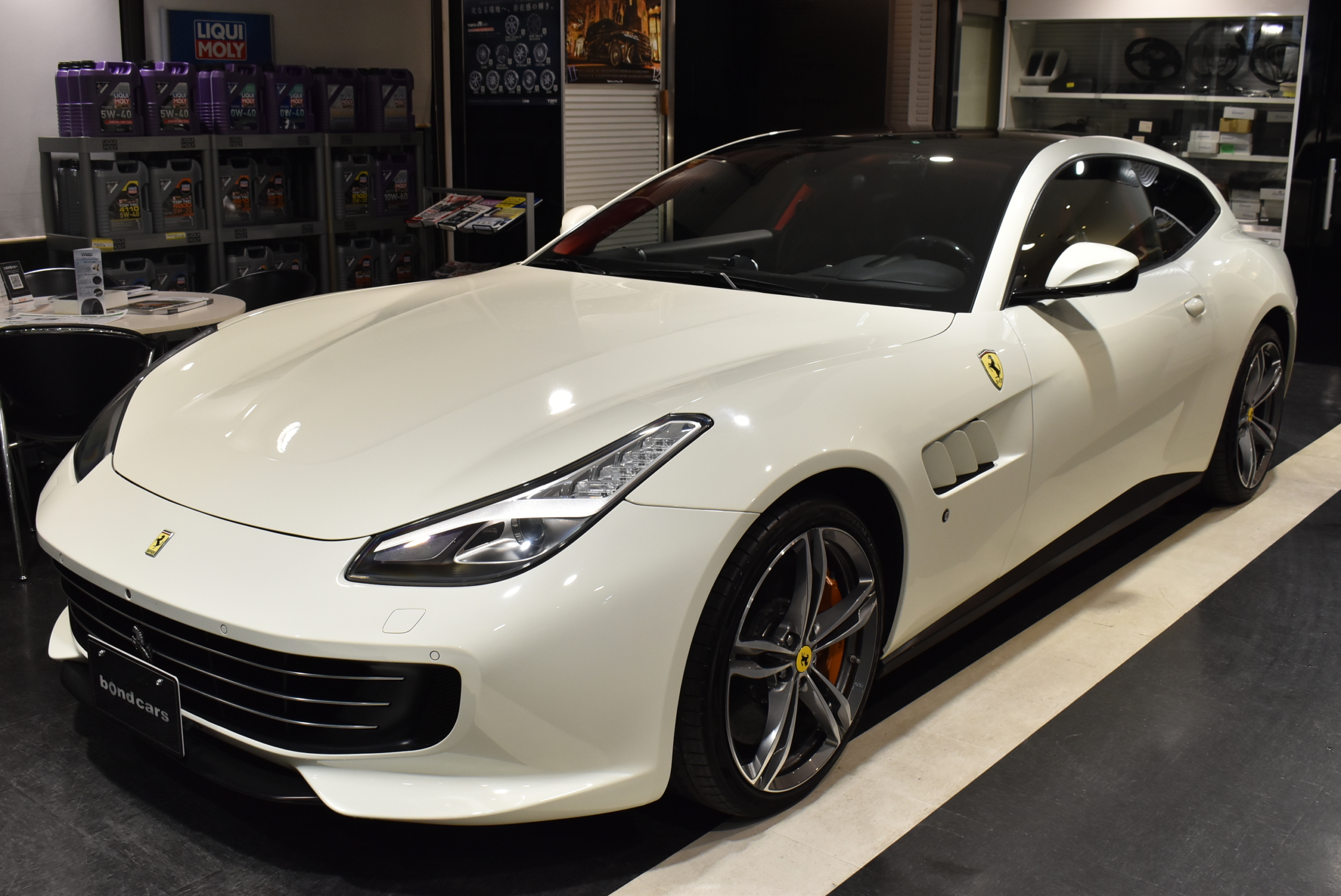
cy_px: 448
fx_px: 1342
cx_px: 670
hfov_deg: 53.1
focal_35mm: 36
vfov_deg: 36.9
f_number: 8
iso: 800
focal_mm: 24
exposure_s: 1/40
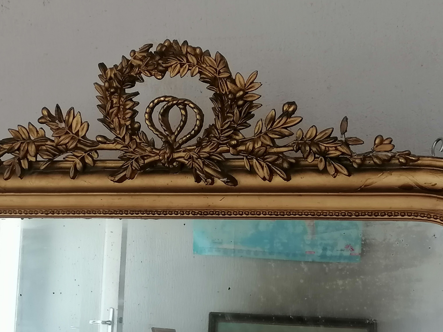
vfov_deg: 17.3
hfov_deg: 23.0
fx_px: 1088
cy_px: 123
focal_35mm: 85
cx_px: 198
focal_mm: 5.3
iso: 64
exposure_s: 1/50
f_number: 1.8
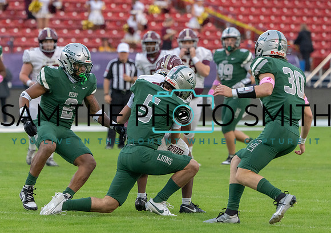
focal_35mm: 396
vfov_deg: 3.6
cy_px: 115
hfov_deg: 5.1
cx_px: 142
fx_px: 3709
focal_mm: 294
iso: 2500
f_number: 5.6
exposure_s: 1/1250
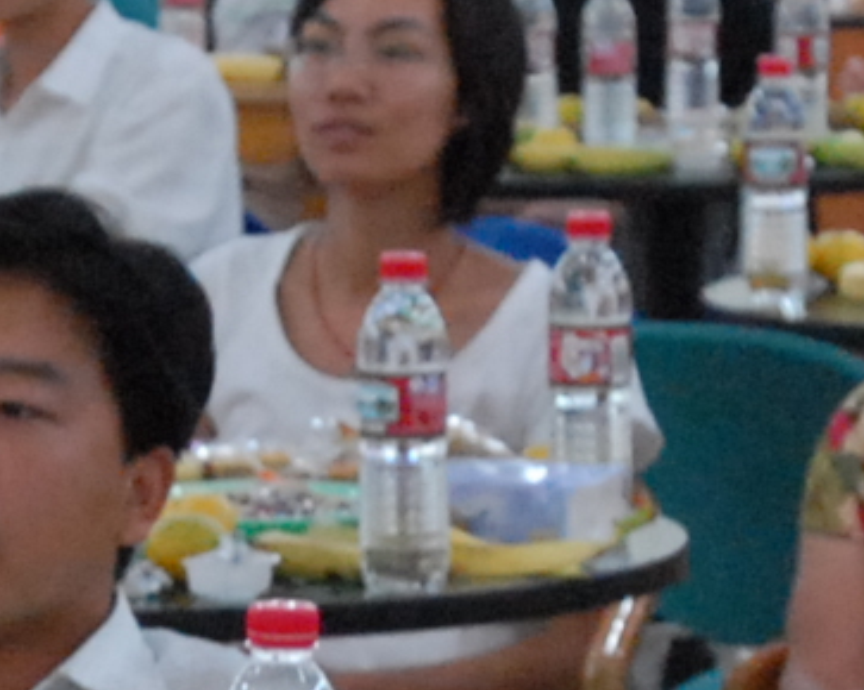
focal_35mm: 282
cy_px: 685
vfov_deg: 5.5
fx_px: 7201
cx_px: 300
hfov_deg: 6.9
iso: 1100
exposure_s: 1/30
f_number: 2.8
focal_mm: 25
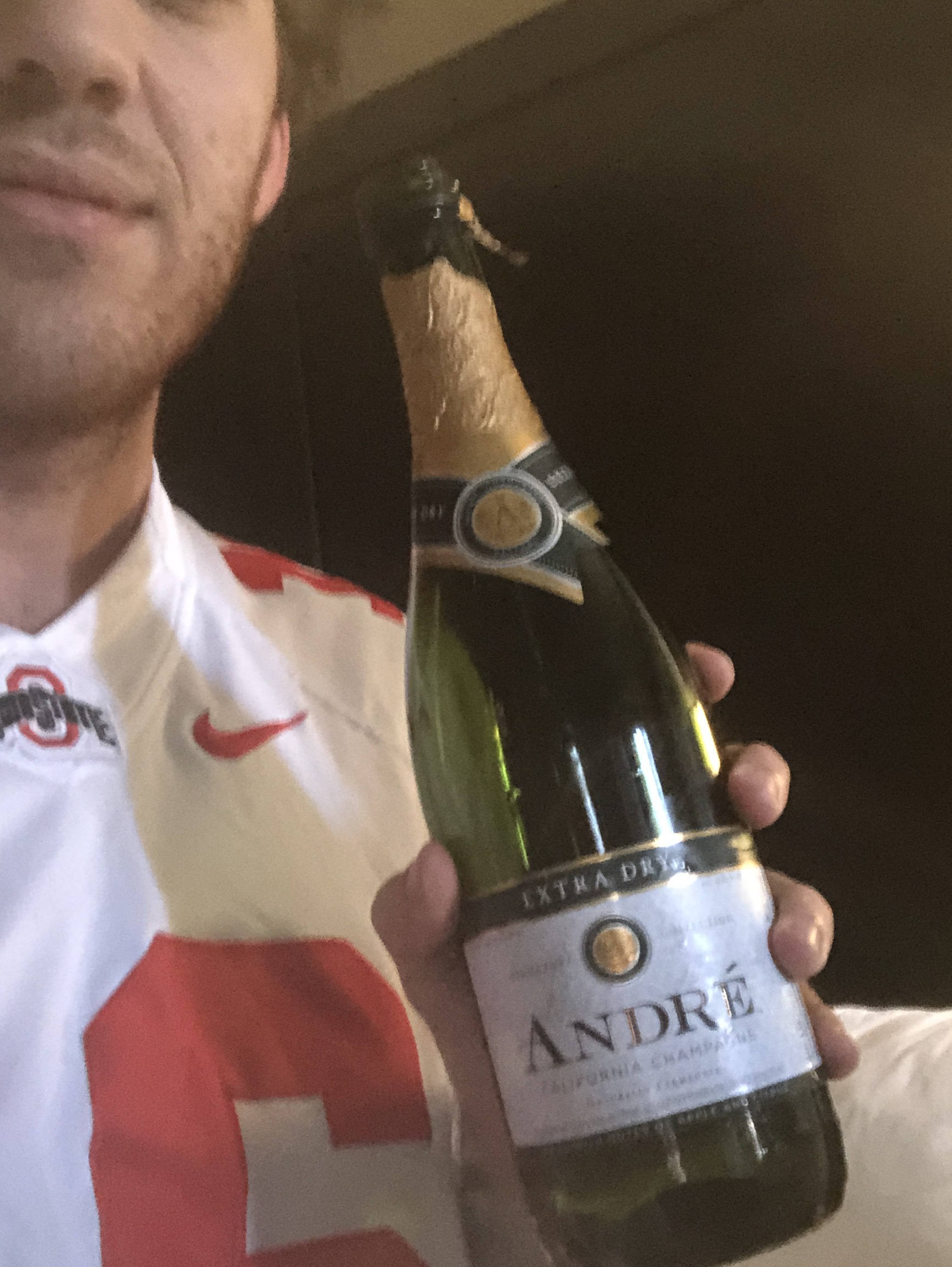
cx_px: 524
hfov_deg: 33.6
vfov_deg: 43.8
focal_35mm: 43
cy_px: 680
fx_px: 1575
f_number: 2.2
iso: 400
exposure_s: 1/15
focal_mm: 2.87
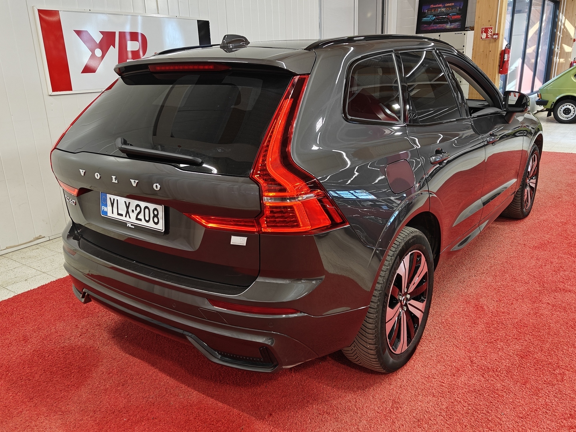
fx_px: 483
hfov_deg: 61.7
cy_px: 216
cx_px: 288
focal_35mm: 29
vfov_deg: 48.2
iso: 100
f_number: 1.8
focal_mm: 5.59
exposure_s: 1/60
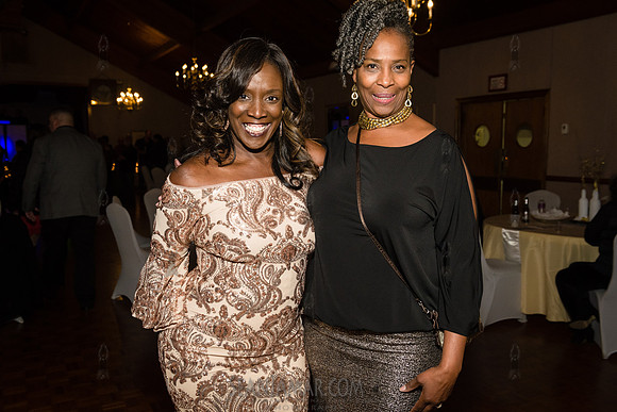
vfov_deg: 38.9
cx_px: 308
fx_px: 583
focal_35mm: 34
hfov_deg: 55.8
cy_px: 206
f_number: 5
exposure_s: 1/400
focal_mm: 34
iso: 1600
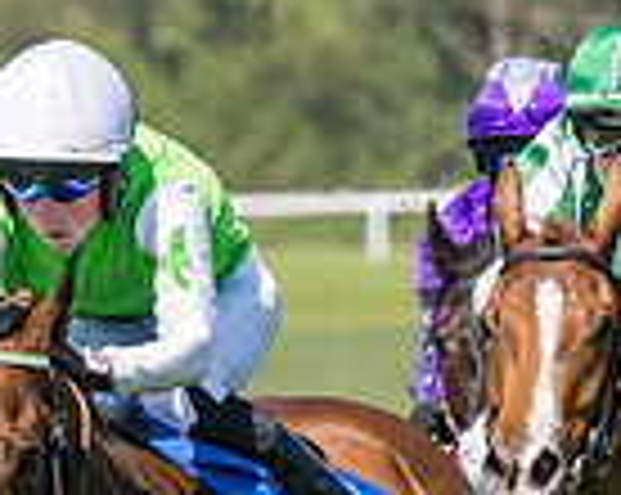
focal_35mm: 1621
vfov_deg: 1.0
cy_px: 546
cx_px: 61
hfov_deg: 1.2
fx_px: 29751
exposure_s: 1/3200
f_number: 5
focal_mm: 175
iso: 400
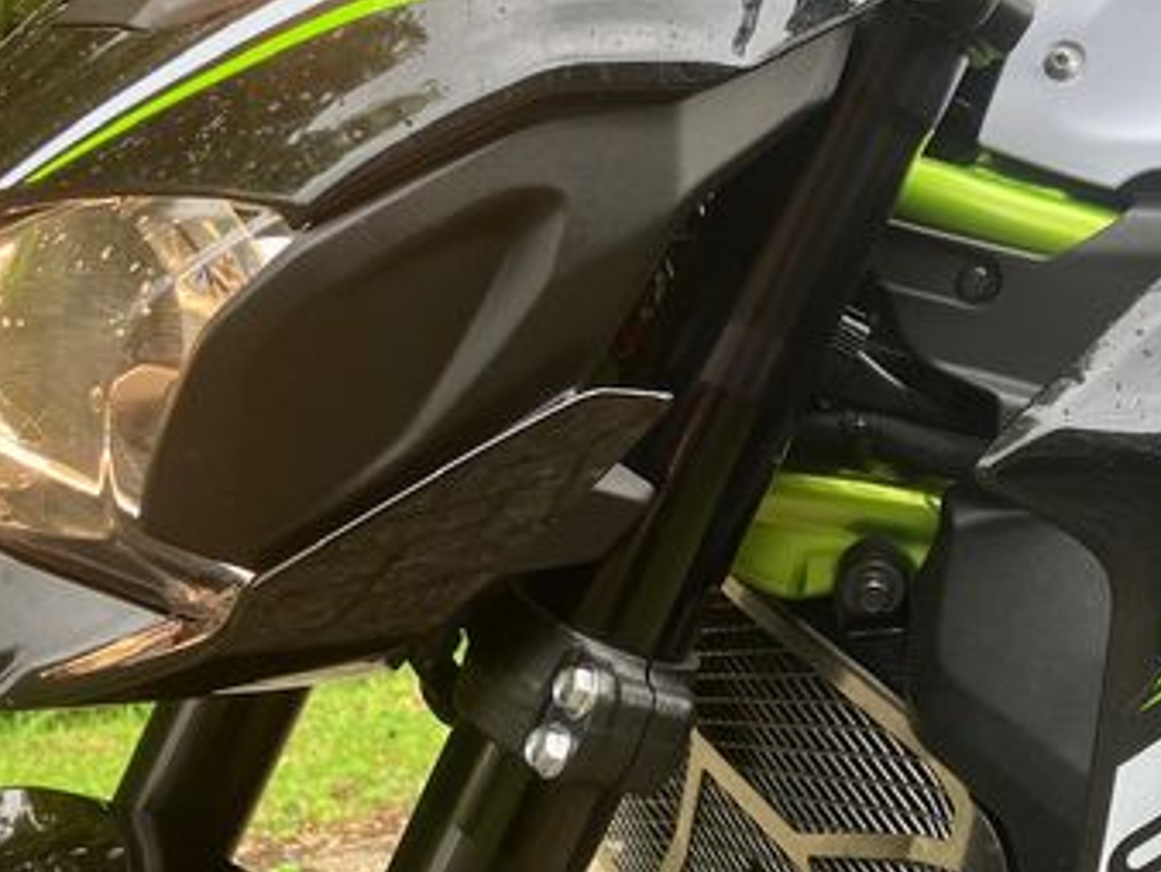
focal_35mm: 53
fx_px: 1779
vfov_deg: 27.5
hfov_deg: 35.9
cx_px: 756
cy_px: 326
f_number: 1.8
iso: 80
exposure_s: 1/98
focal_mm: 3.99
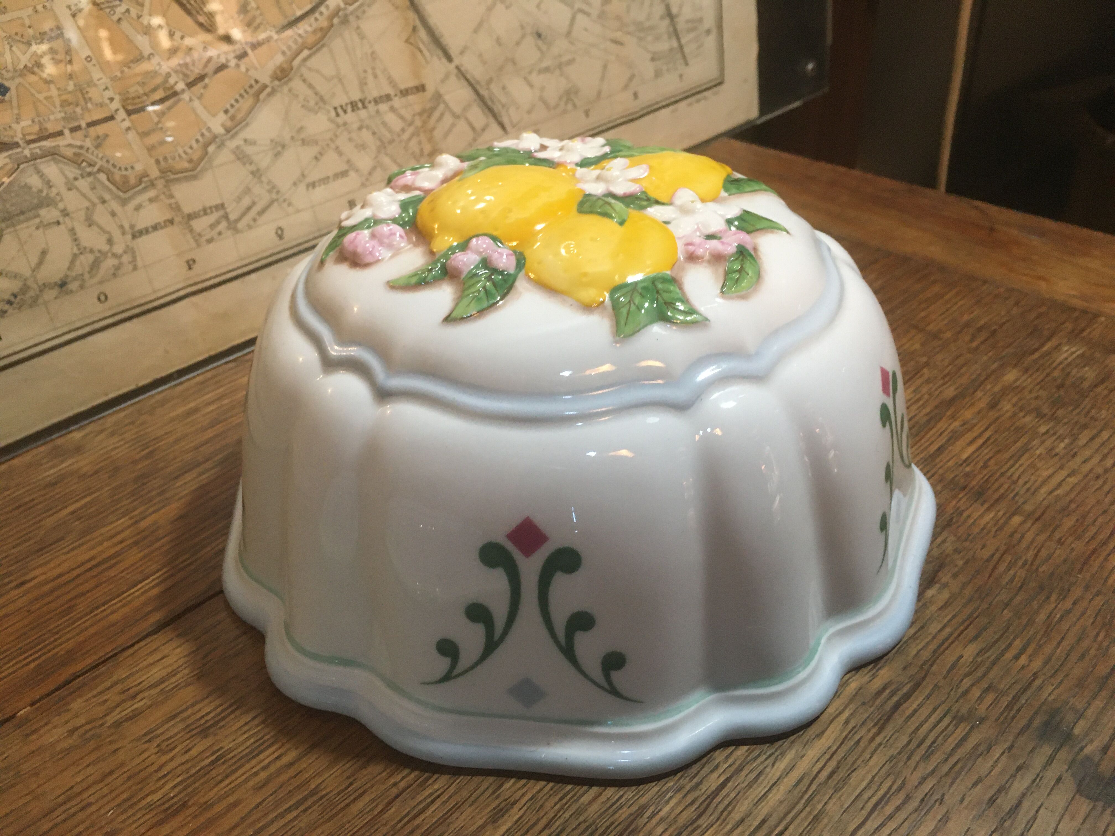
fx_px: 934
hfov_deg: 61.7
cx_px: 558
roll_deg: +2.8
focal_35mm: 29
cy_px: 418
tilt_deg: -33.9
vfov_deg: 48.2
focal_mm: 4.15
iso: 200
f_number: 2.2
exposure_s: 1/33
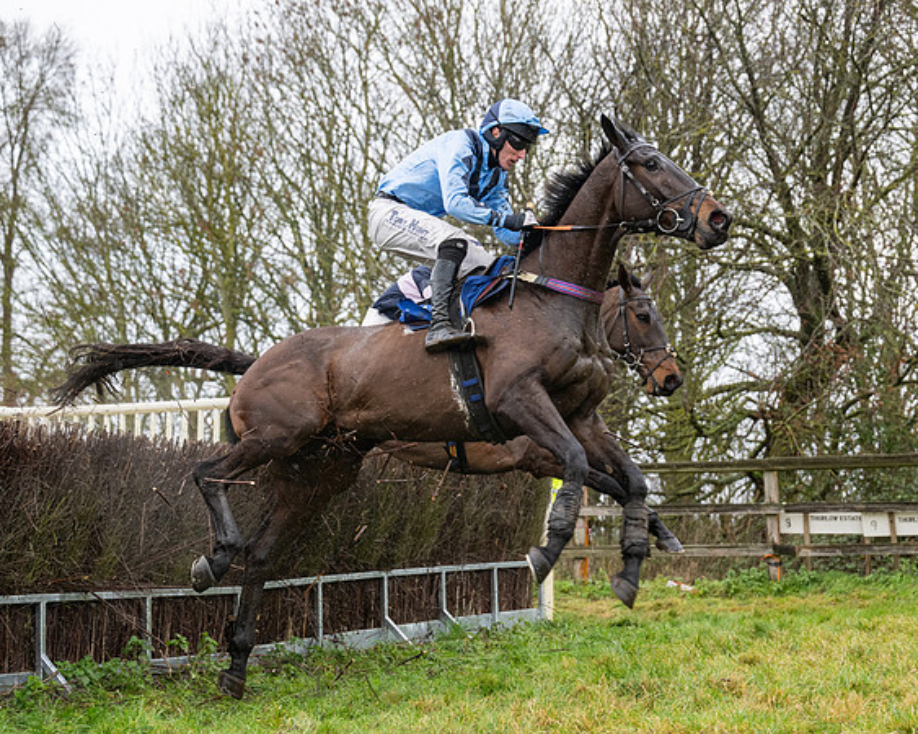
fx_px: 2141
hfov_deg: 24.2
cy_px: 367
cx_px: 475
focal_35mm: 79
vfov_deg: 19.4
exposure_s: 1/1250
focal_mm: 70
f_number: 4
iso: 800
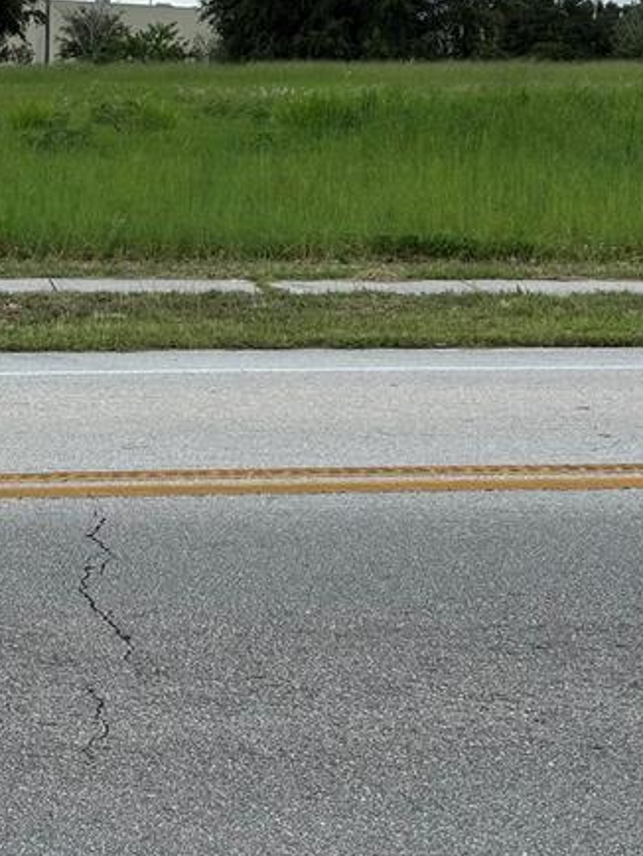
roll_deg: -2.5
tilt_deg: -1.9
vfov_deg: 21.0
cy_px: 150
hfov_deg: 16.0
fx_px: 2276
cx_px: 178
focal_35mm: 92
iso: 32
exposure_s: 1/1103
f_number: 1.6
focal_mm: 5.96
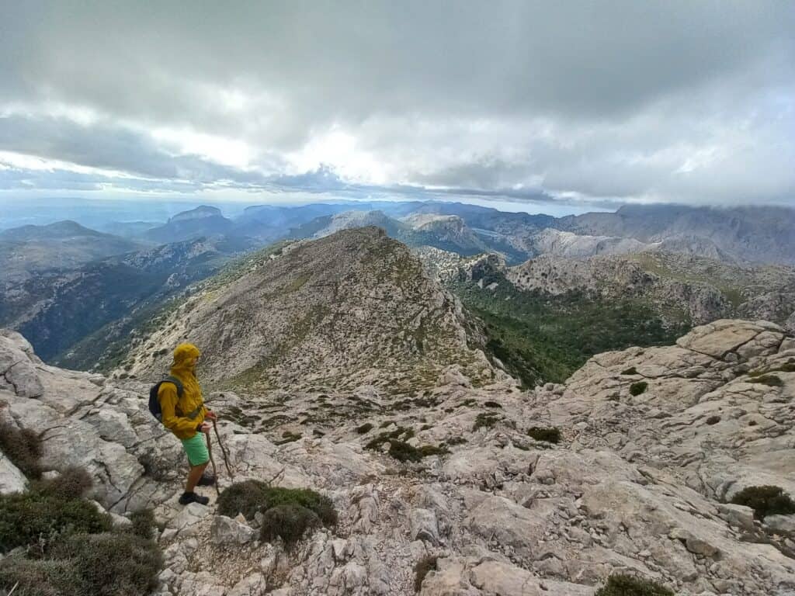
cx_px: 398
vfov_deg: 89.9
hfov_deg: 106.2
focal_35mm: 13
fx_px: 299
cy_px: 298
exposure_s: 1/418
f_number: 2.2
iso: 40
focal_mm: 1.42
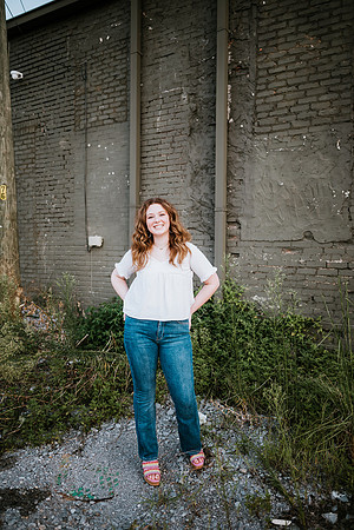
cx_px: 177
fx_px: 354
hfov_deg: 53.1
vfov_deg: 73.7
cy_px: 265
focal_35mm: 24
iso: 125
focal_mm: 24
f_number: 2
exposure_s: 1/400
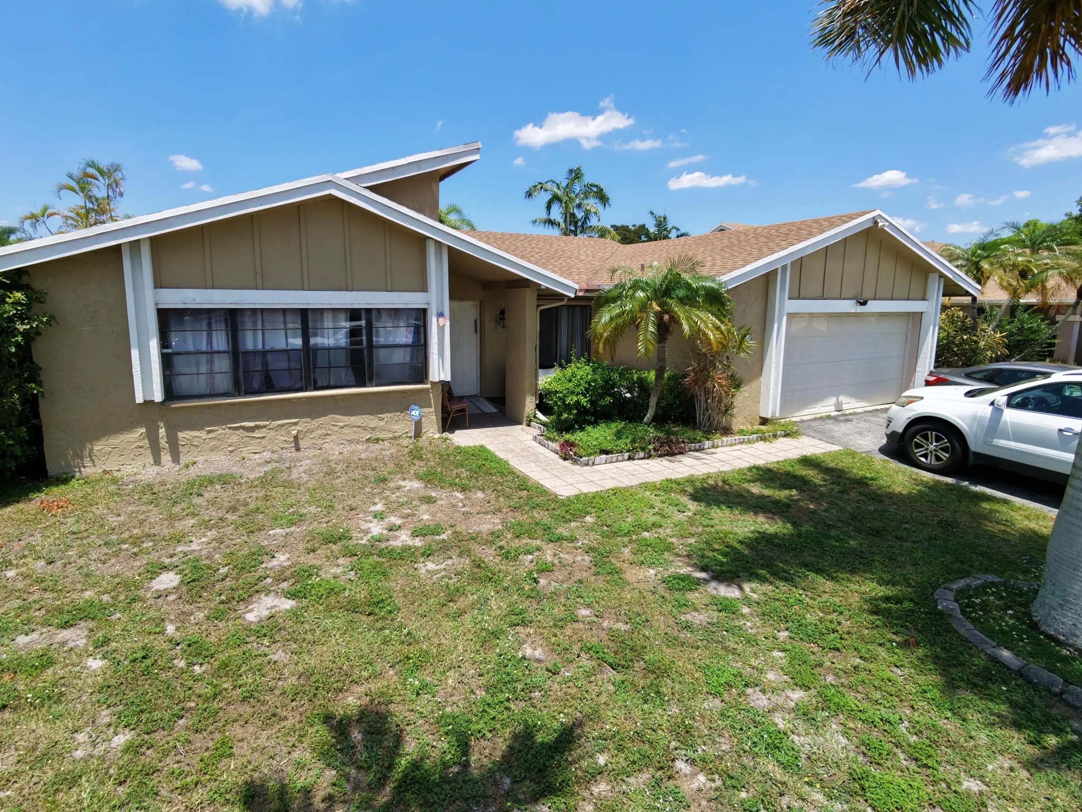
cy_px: 385
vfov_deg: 74.7
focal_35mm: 17
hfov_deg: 90.9
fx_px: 531
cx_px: 511
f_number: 2.2
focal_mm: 3.05
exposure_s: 1/800
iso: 100
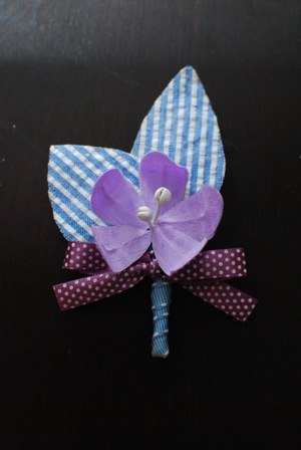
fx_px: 656
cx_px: 150
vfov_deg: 37.8
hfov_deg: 25.8
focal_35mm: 52
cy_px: 225
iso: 200
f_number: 4
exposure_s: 1/100
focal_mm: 35
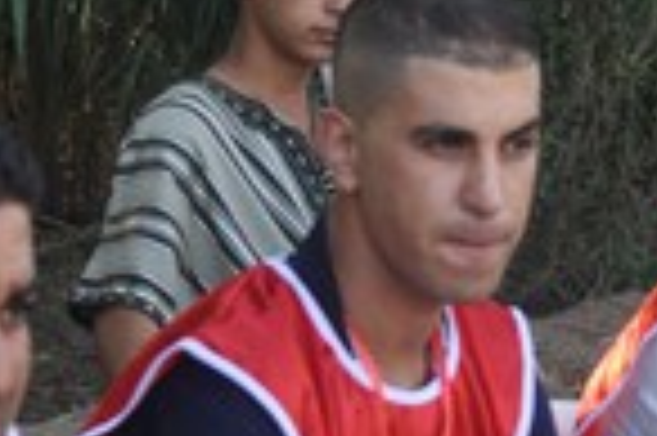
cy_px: 218
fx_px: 3846
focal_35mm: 211
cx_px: 783
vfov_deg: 6.5
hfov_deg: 9.6
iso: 200
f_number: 5.6
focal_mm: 32
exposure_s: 1/125
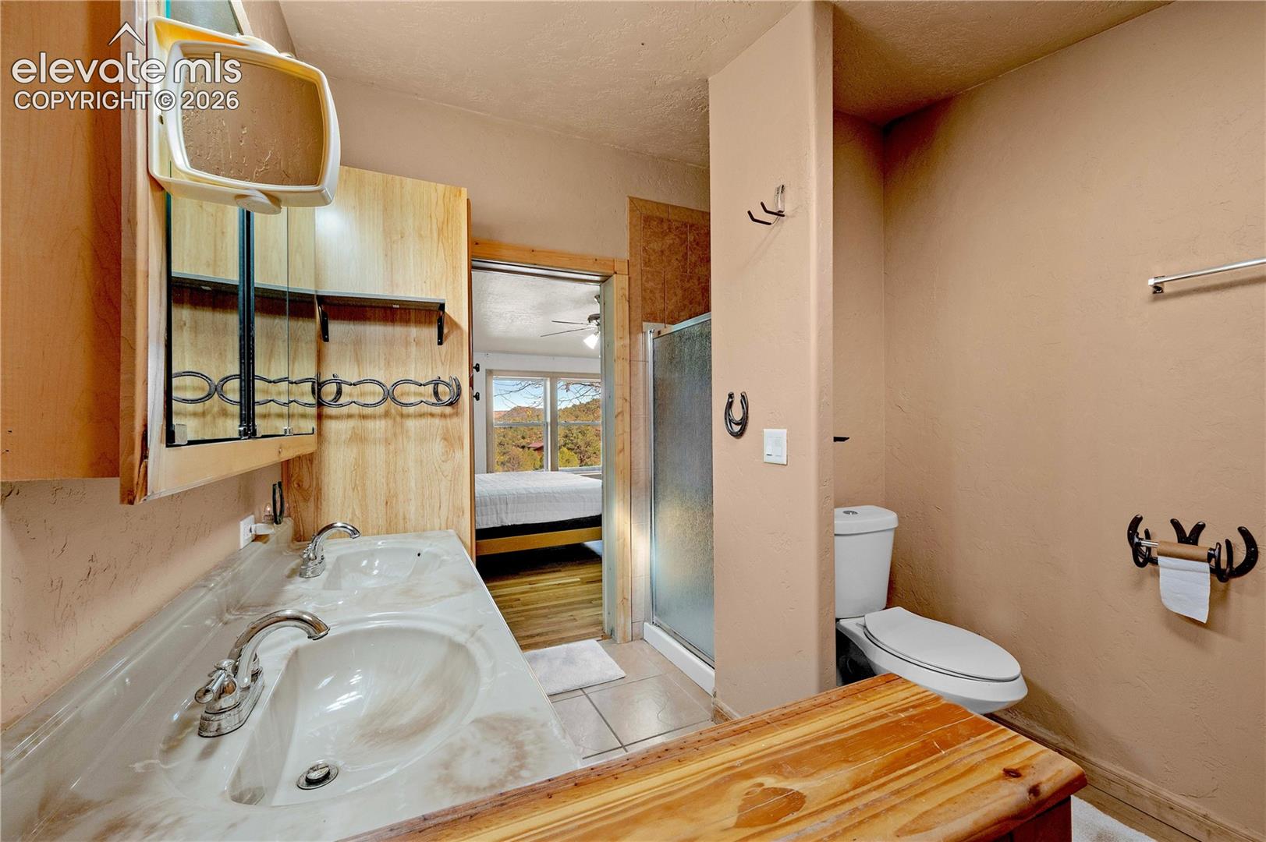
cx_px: 633
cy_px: 421
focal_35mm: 14
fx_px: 492
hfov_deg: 104.3
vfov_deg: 81.1
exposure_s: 1/6
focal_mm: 14
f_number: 14
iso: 640
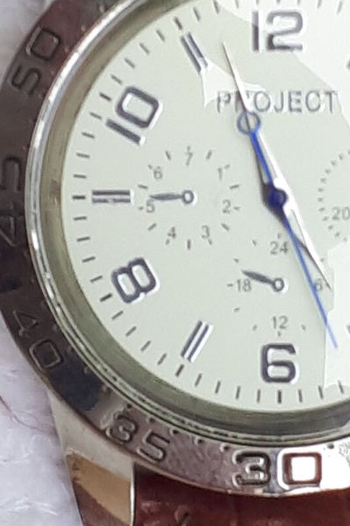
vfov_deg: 41.6
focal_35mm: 47
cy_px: 197
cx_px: 280
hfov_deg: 28.0
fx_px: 686
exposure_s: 1/130
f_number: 1.9
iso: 40
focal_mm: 3.6
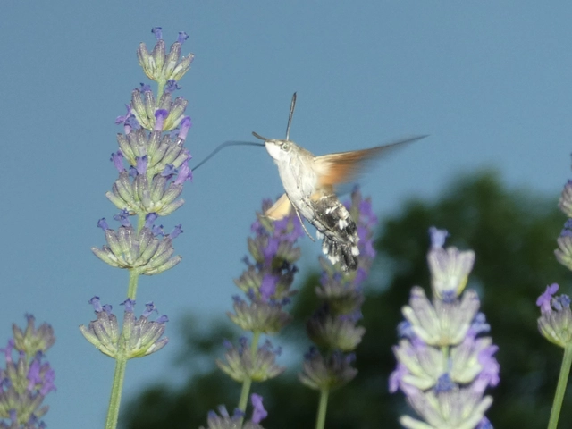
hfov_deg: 15.8
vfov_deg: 11.9
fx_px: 2066
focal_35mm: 125
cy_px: 214
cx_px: 286
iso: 100
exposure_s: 1/500
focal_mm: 22.4
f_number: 5.2
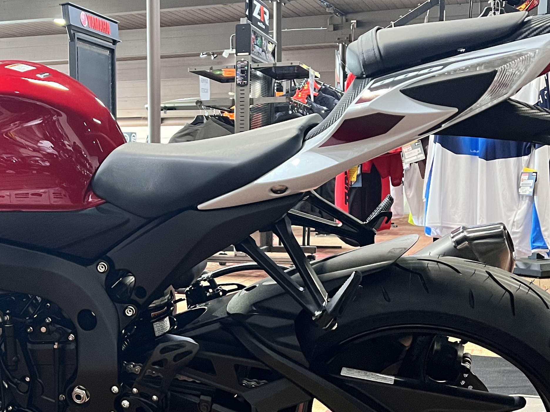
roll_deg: +0.3
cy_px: 250
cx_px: 146
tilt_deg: -5.6
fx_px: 890
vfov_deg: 26.0
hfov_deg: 33.7
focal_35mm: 56
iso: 500
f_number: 1.5
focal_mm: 5.7
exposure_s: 1/60
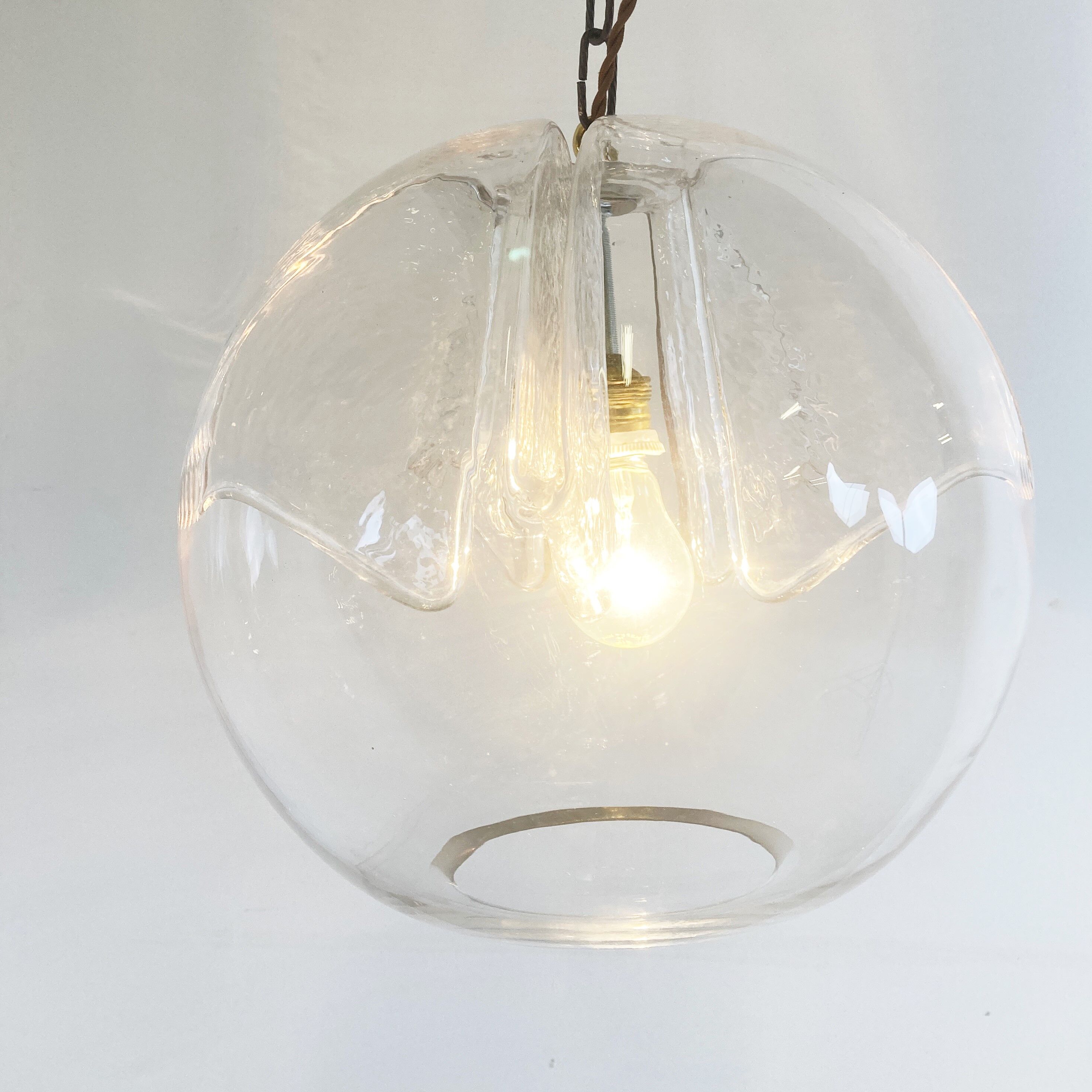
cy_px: 440
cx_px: 554
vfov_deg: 48.2
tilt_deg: +0.1
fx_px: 1213
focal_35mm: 34
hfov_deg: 48.4
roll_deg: -2.7
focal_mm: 3.99
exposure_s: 1/100
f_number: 1.8
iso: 50
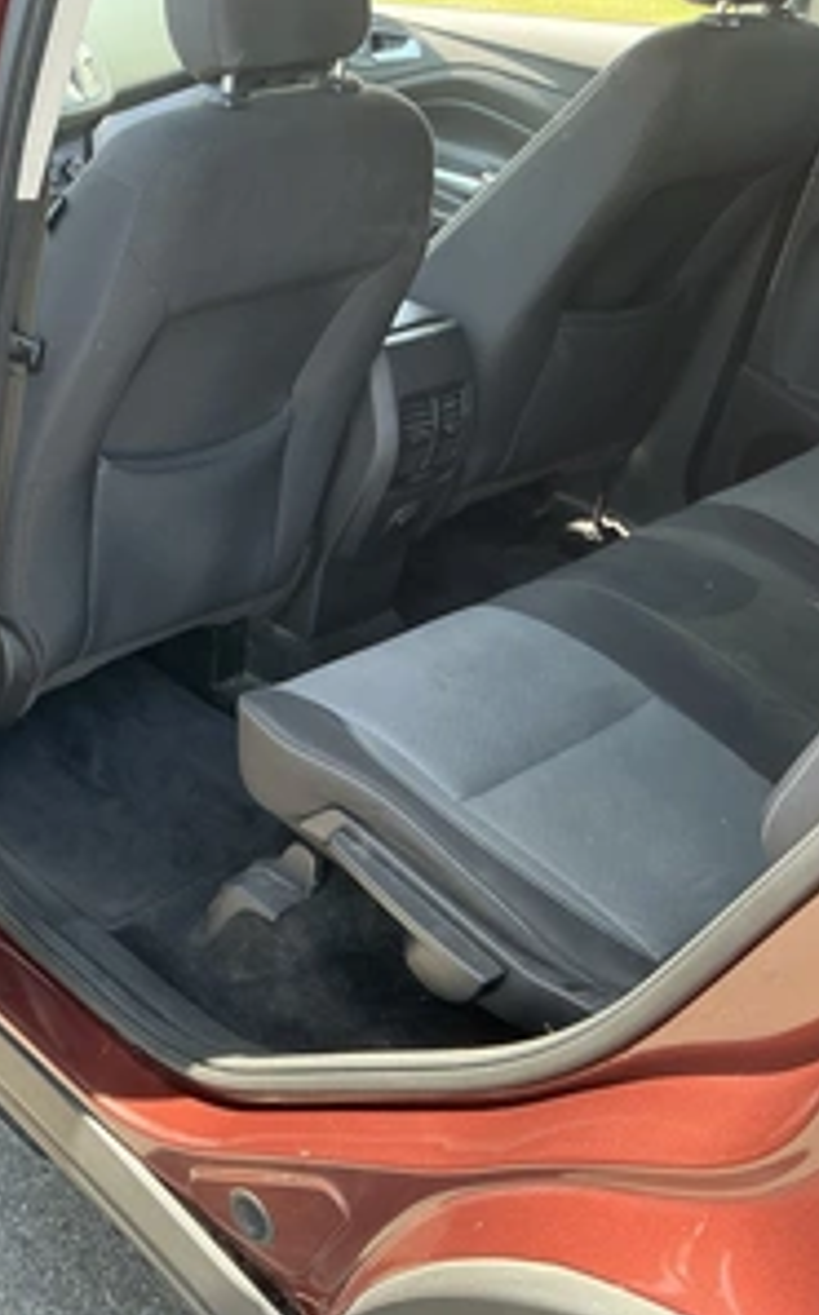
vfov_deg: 49.3
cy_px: 660
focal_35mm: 40
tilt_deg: -30.4
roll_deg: -2.0
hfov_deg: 29.3
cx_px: -44
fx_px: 1432
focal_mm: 3
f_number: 1.8
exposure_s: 1/122
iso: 50
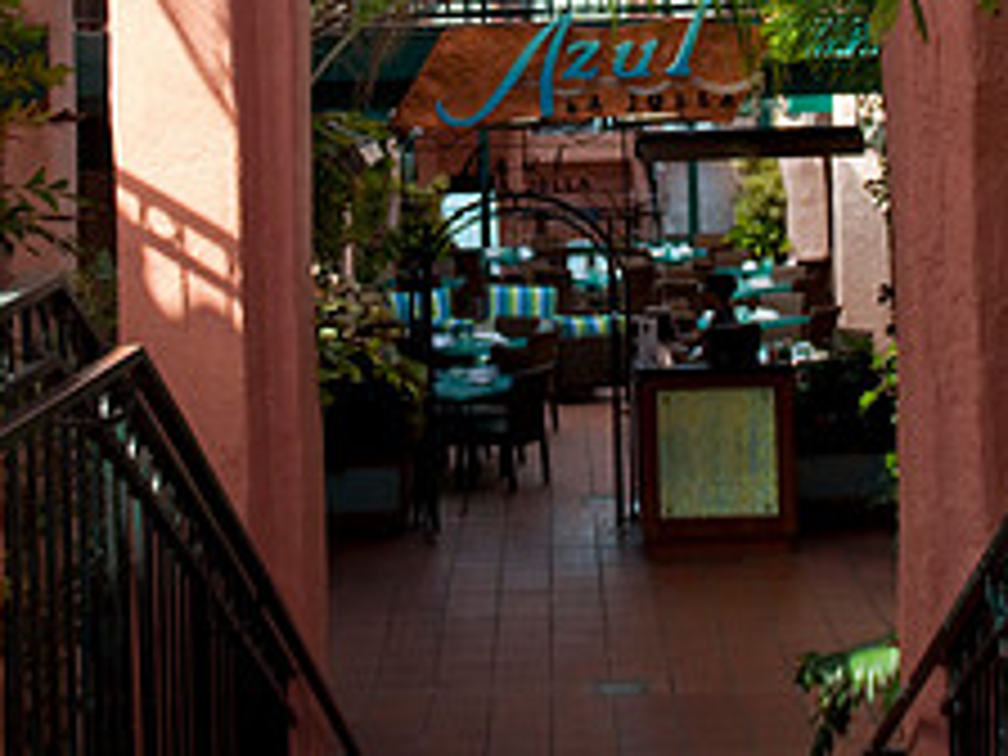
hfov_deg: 24.1
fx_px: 2359
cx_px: 587
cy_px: 14
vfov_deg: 17.8
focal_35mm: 81
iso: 360
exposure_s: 1/1000
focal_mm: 28
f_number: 4
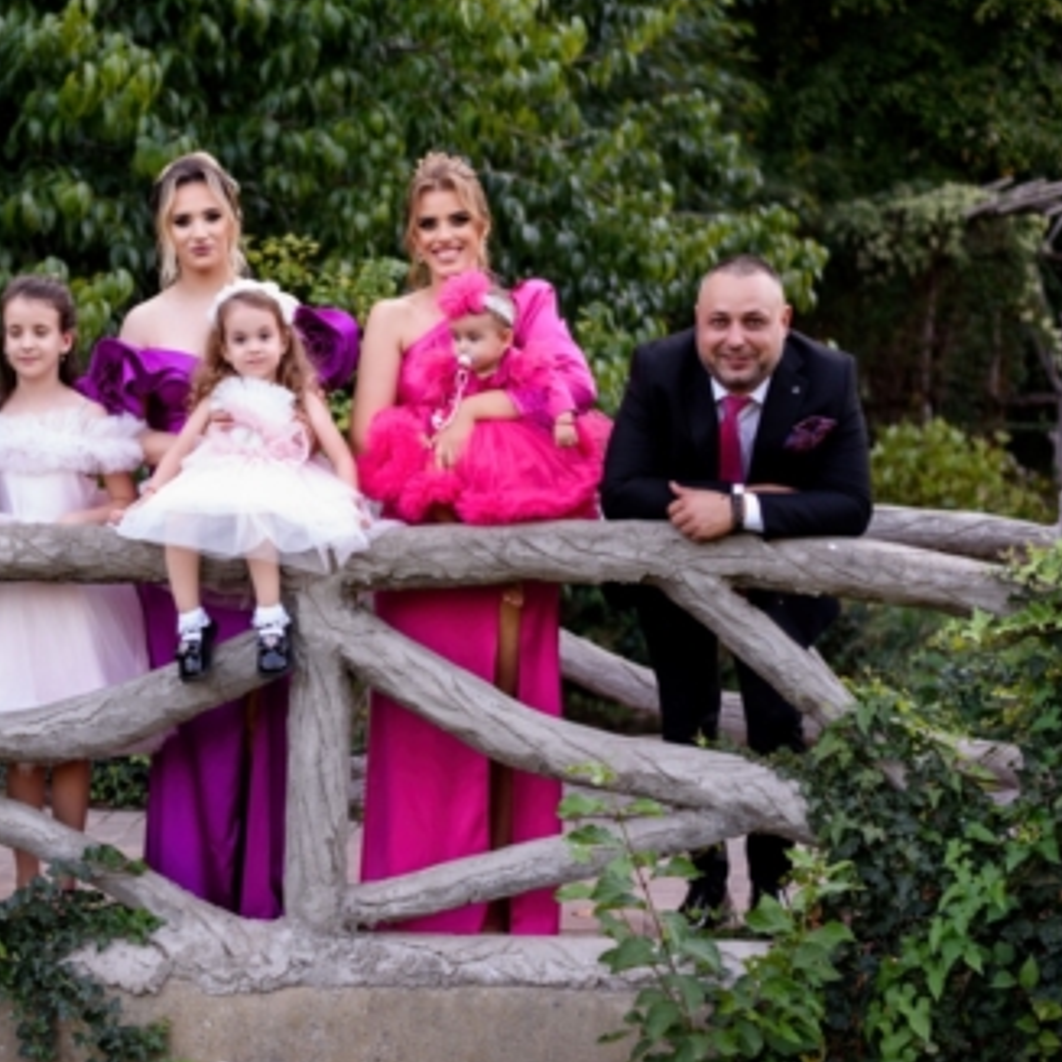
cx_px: 279
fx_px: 2256
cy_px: 529
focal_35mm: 65
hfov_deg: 26.2
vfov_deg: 26.5
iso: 400
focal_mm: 50
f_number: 2.8
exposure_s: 1/320
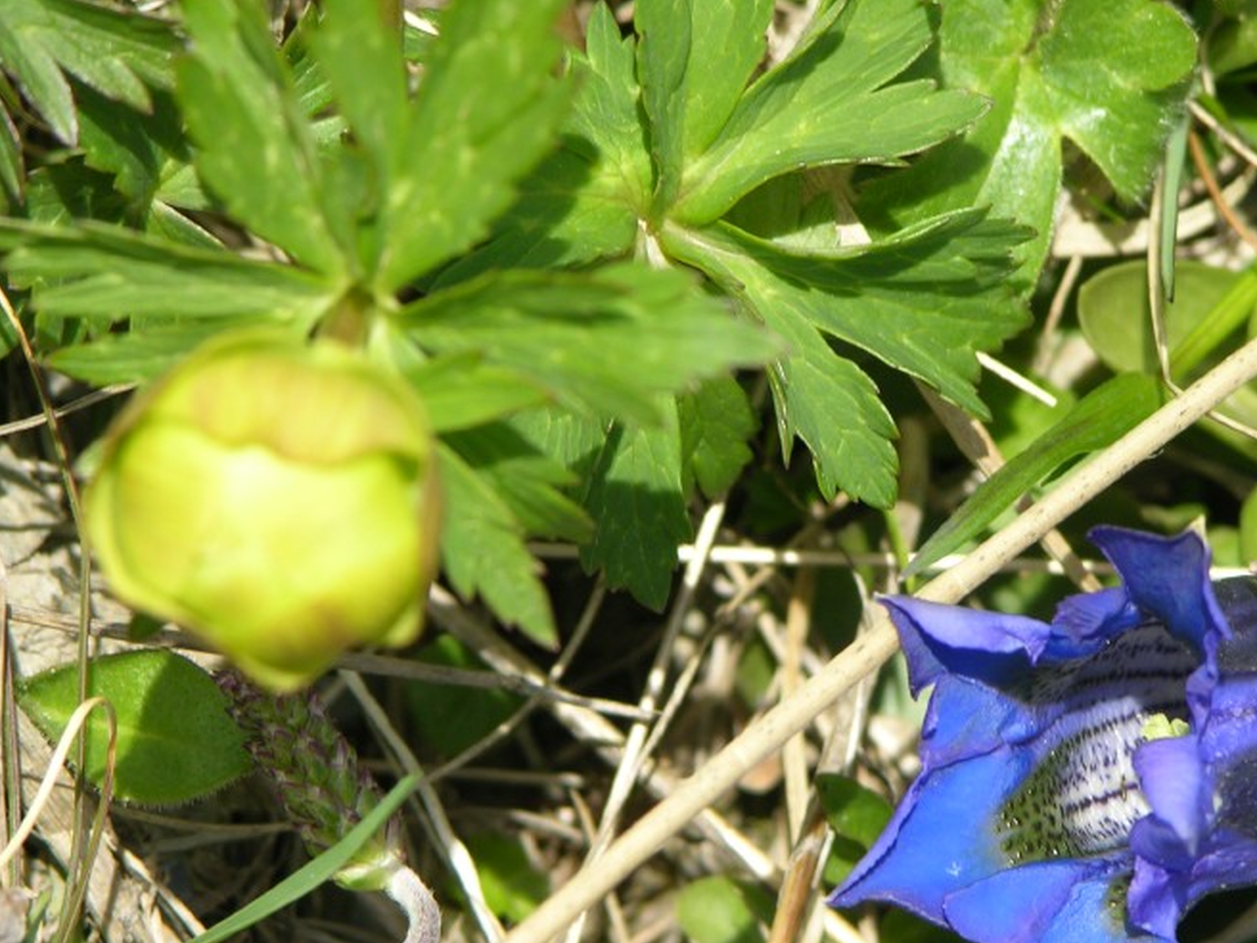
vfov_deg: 3.4
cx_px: 853
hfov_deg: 4.5
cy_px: 732
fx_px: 15869
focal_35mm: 437
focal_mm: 71.2
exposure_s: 1/225
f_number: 4.7
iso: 50
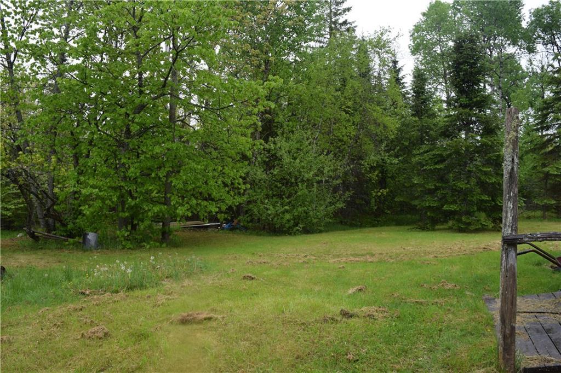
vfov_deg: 47.9
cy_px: 186
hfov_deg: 67.4
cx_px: 280
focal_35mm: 27
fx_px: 421
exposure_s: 1/200
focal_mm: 18
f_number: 7.1
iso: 400
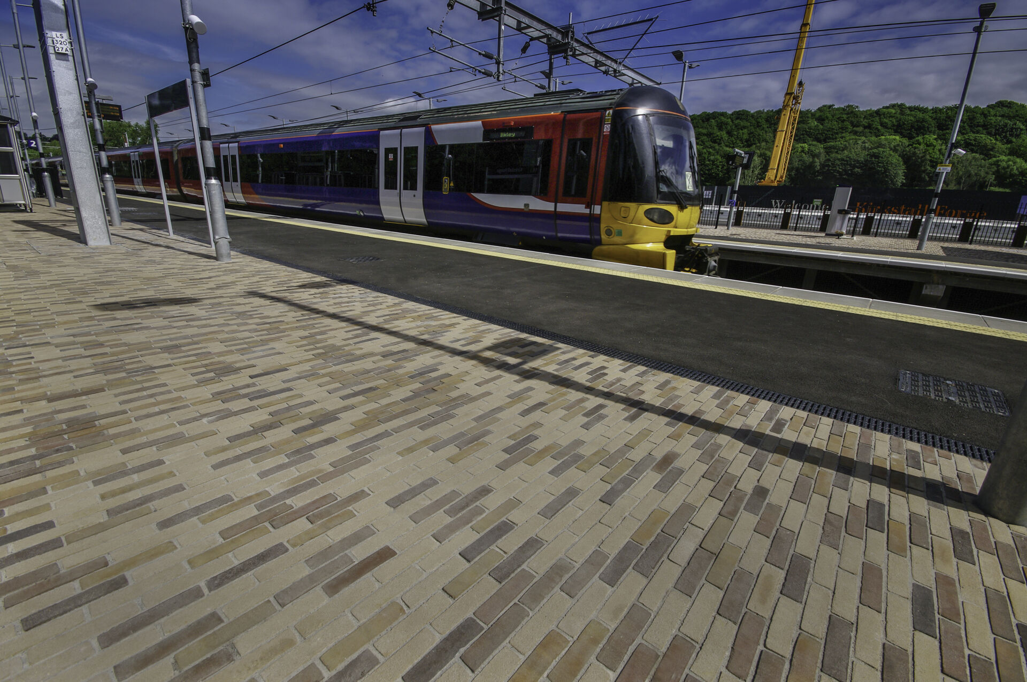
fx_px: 427
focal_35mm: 15
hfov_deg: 100.4
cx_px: 514
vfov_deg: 77.2
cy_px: 341
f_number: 11
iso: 200
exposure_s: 1/350
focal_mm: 10
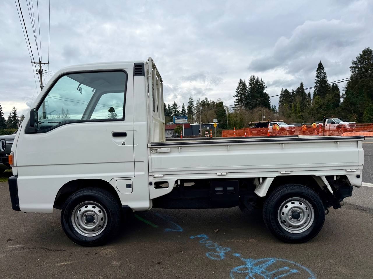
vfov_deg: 56.8
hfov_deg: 71.6
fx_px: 259
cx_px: 186
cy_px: 140
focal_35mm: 24
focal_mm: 6.76
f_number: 1.78
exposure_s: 1/3279
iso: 80
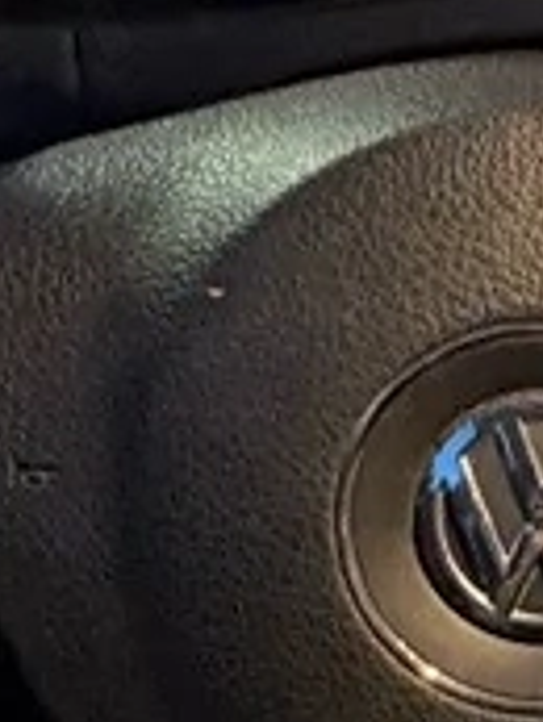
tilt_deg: -36.0
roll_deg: -0.9
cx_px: 1170
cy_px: 367
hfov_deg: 11.9
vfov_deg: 18.2
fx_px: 2256
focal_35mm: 108
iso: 1600
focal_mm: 2.22
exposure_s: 1/17
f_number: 2.2
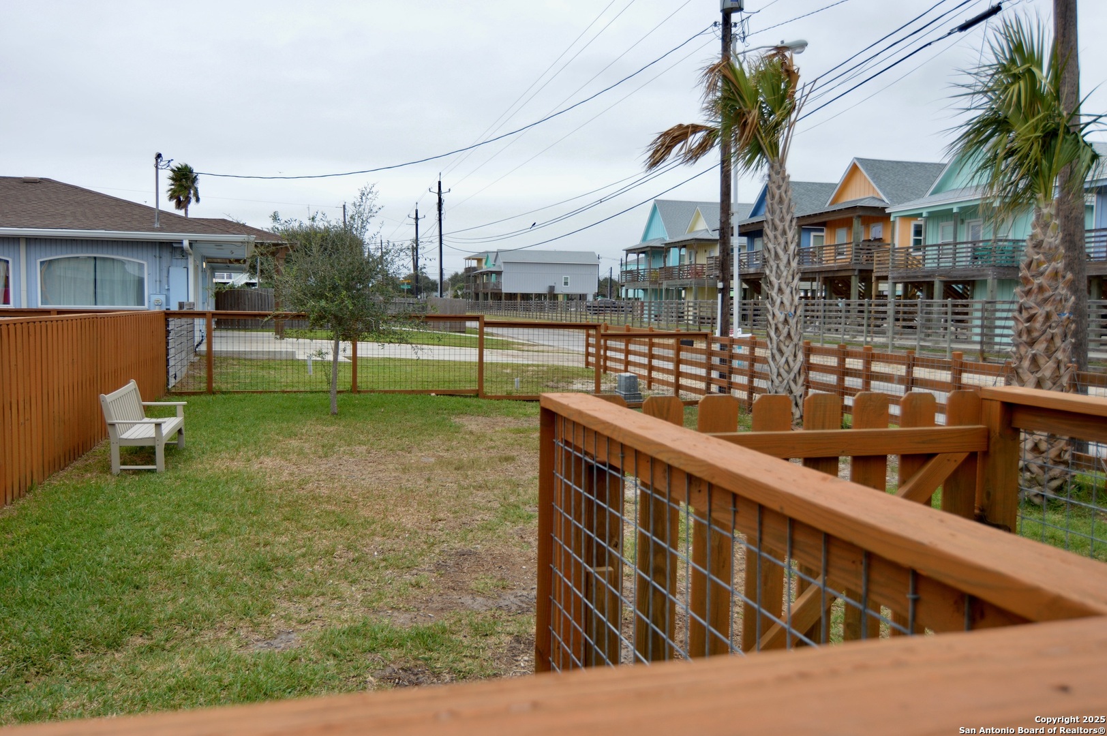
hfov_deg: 64.6
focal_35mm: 28
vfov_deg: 45.6
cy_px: 368
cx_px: 554
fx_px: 876
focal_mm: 19
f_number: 5.6
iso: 125
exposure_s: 1/125
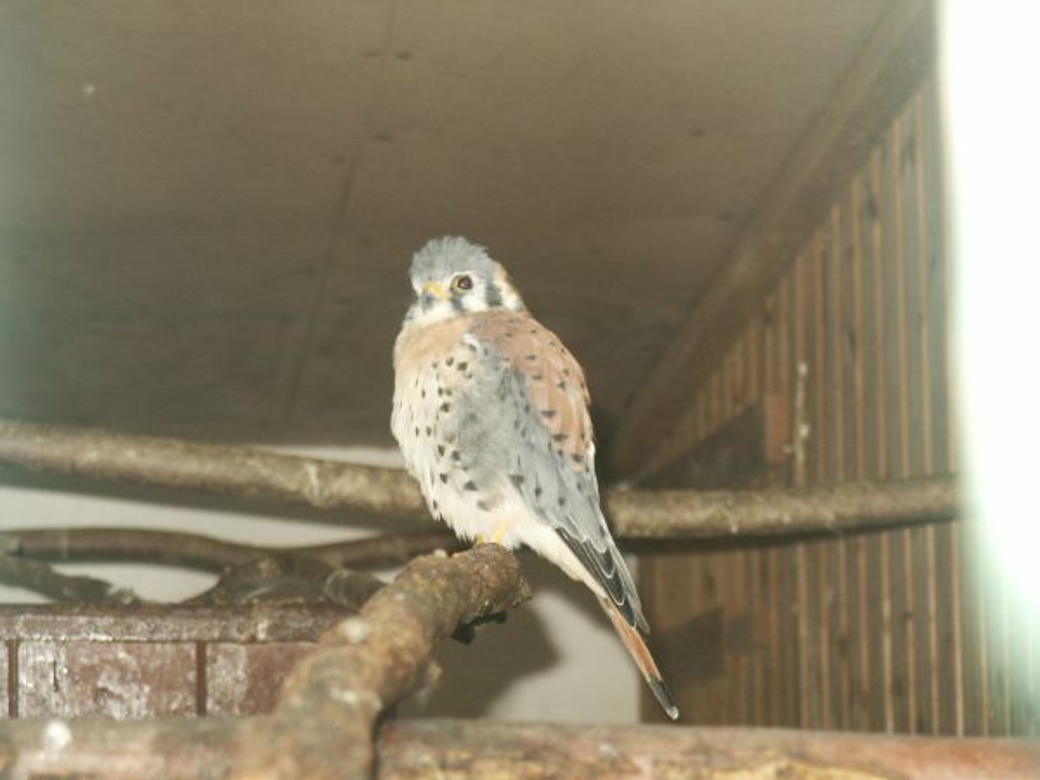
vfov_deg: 10.7
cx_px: 520
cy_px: 390
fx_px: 4146
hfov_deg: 14.3
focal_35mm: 138
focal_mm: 28.14
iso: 200
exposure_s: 1/125
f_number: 3.6
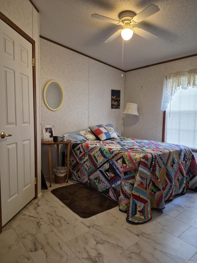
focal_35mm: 23
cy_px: 132
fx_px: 175
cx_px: 98
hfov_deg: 58.9
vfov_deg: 73.9
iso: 800
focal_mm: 5.4
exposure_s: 1/120
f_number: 1.8
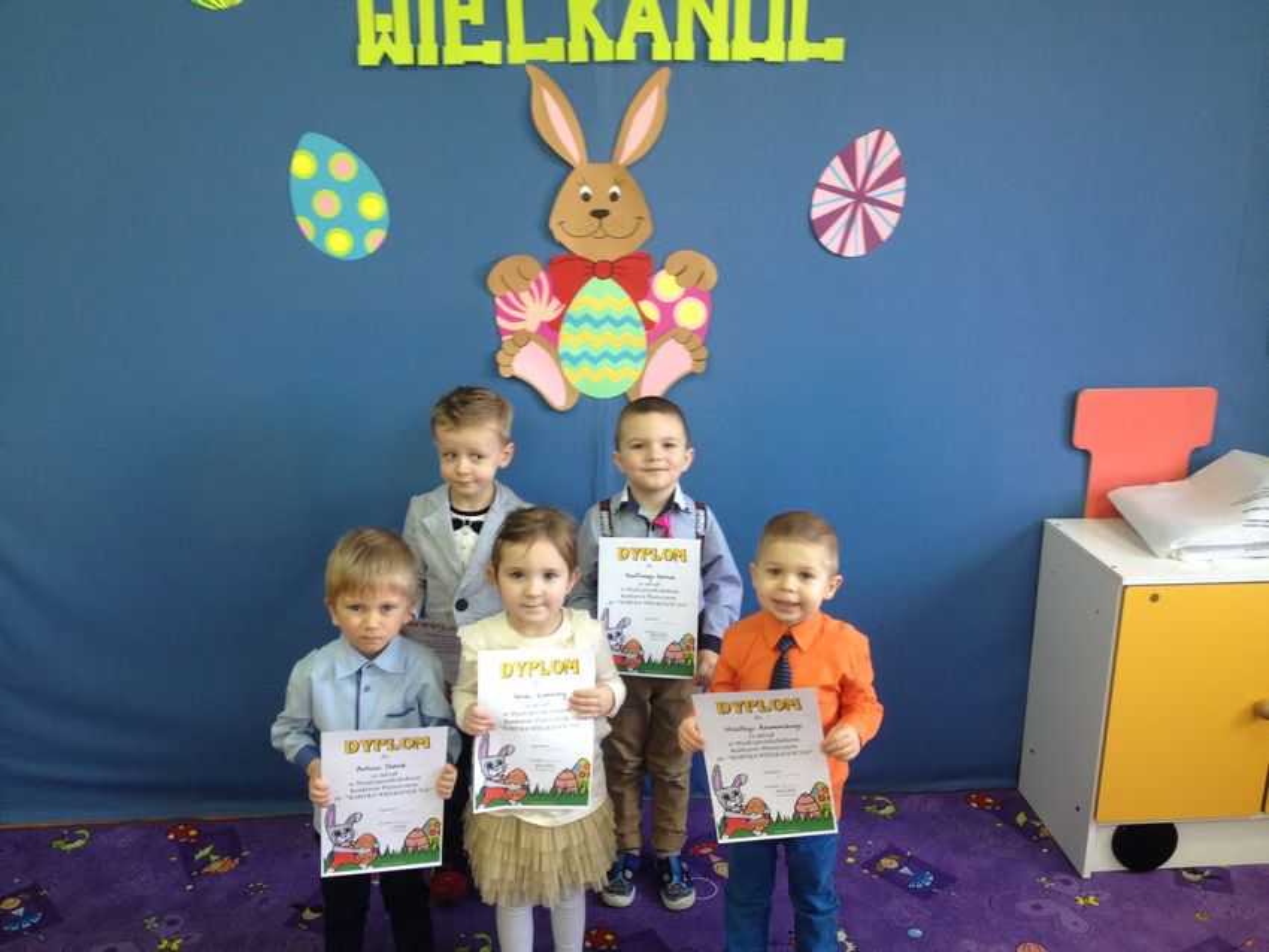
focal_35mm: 35
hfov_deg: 52.6
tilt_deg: -18.7
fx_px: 1283
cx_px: 634
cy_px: 476
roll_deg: +0.0
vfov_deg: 40.7
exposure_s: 1/20
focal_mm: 4.28
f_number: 2.4
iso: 50
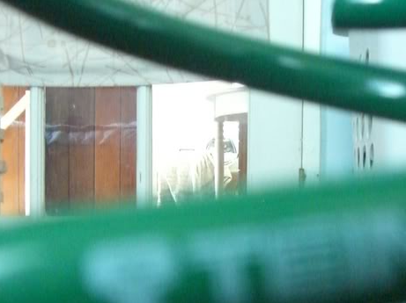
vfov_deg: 21.8
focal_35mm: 66
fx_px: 773
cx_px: 223
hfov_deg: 29.4
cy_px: 262
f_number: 2.7
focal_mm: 6.2
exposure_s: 1/60
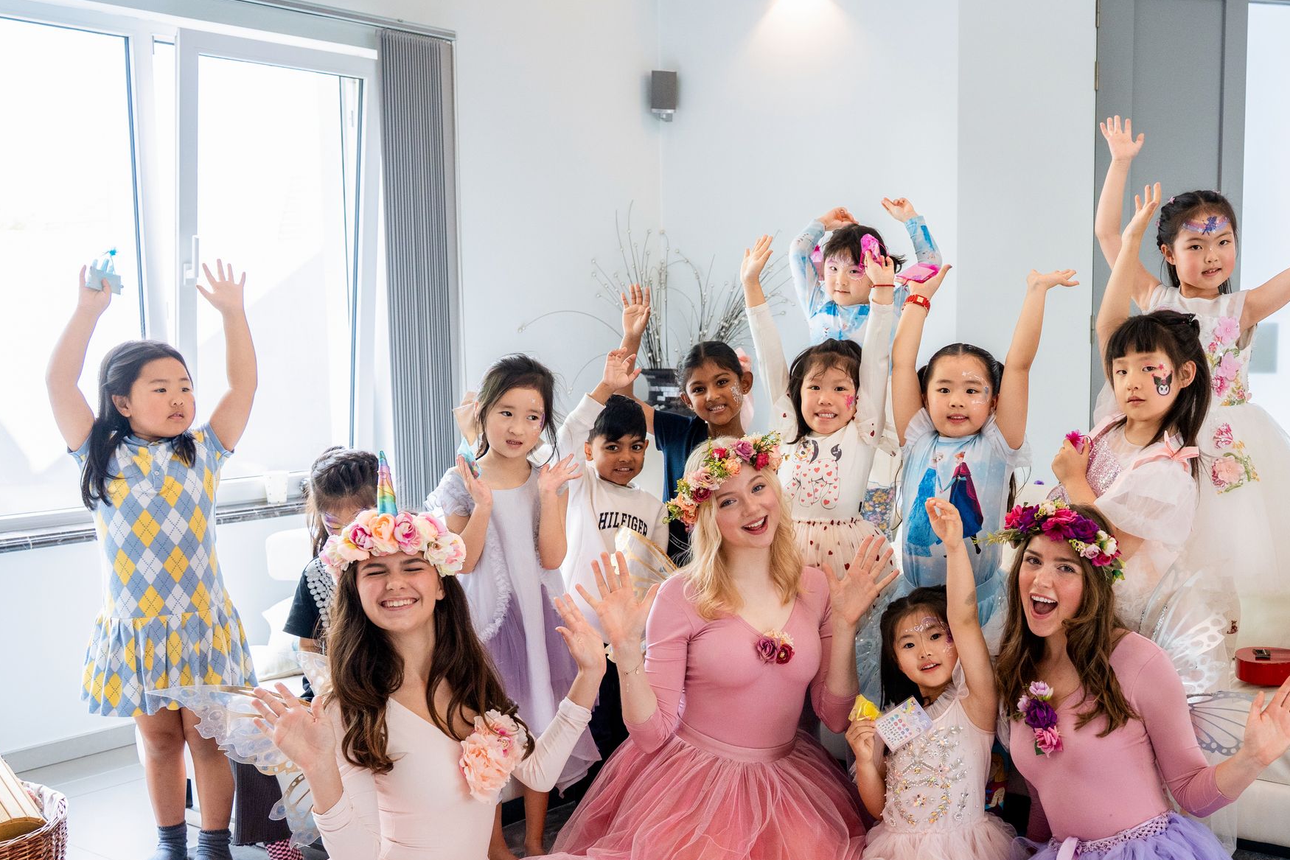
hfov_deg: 47.6
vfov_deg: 33.2
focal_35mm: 40
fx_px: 1433
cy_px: 553
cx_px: 869
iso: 1250
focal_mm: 28
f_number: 4
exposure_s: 1/250
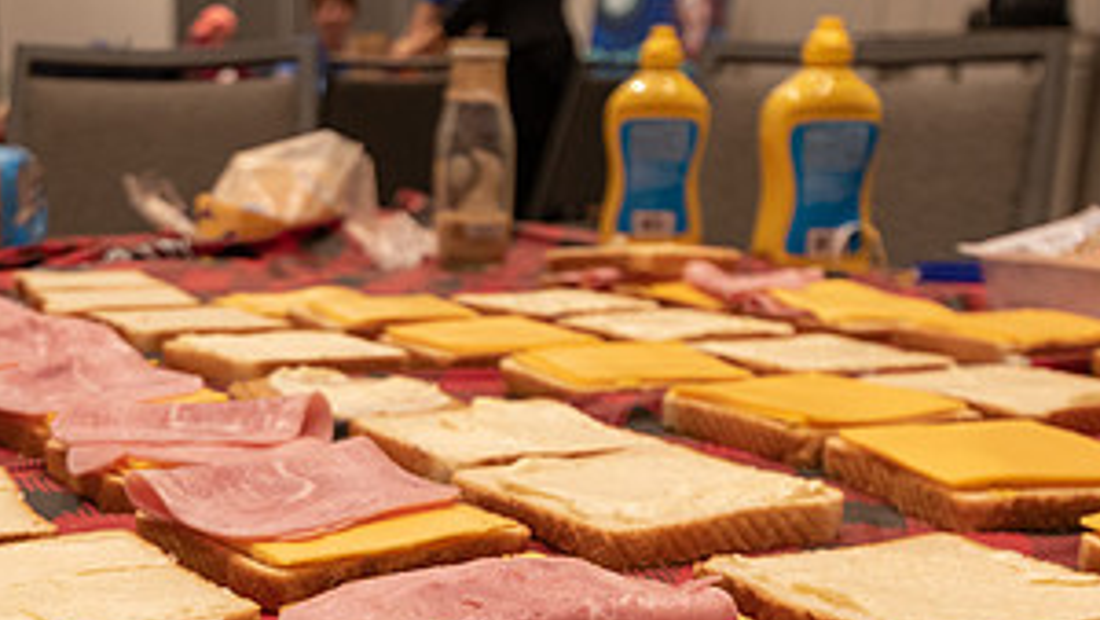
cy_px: 618
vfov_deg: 20.1
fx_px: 1692
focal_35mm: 58
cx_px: 202
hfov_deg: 34.8
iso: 400
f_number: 4
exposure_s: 1/60
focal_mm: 19
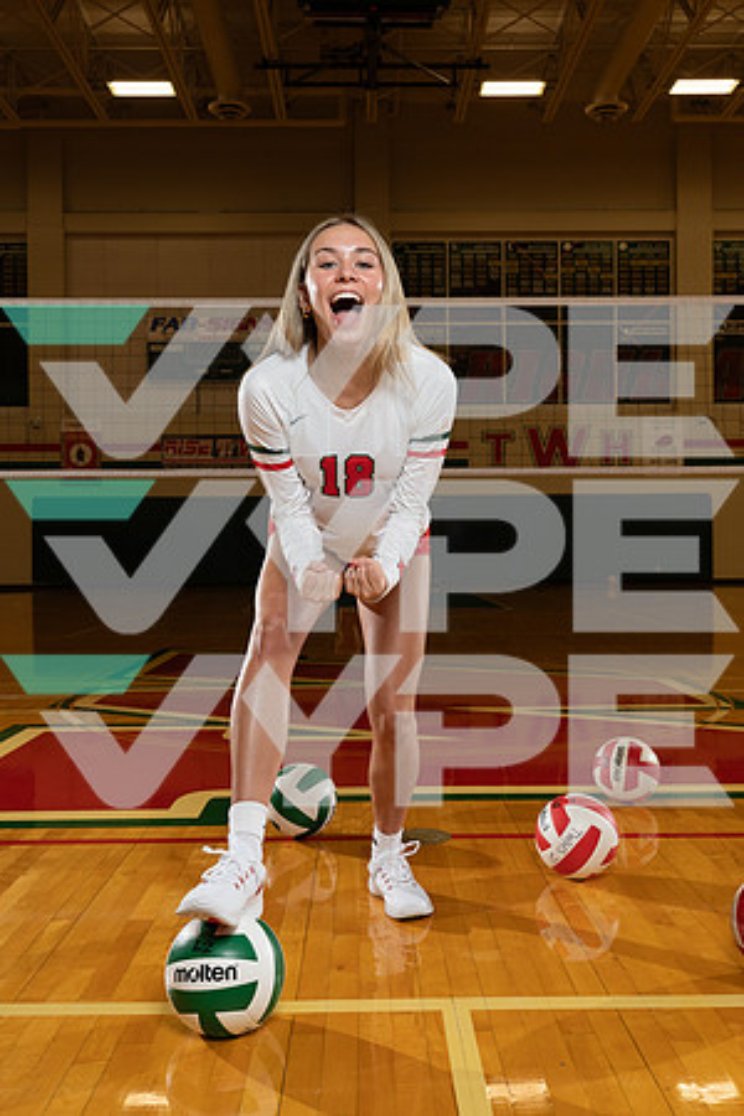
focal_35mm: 34
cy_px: 558
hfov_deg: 38.9
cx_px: 372
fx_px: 1054
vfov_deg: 55.8
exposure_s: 1/250
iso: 1250
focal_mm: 34
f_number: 8
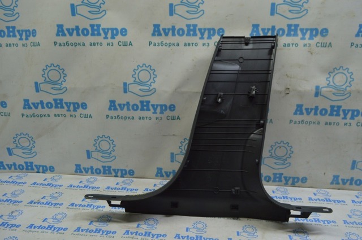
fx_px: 271
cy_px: 120
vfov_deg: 47.8
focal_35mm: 27
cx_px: 181
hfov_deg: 67.4
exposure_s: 1/40
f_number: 5.6
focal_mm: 18
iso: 400
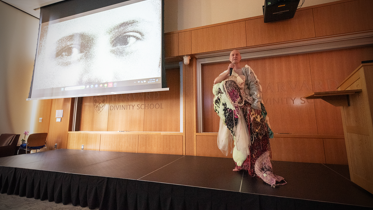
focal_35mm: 19
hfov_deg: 89.6
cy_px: 90
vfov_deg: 58.1
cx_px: 186
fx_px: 188
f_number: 4
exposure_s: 1/60
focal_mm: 18
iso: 3200
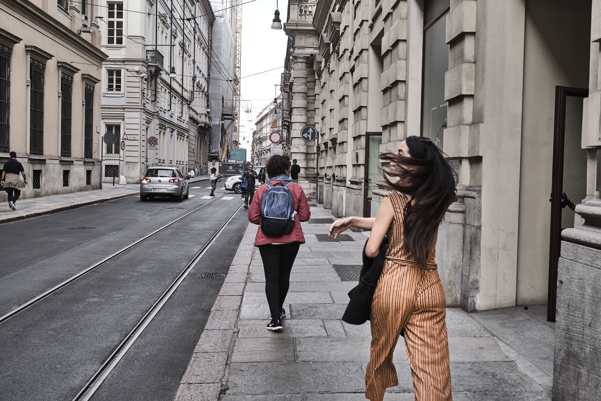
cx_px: 300
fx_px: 684
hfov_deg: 47.4
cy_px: 200
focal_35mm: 41
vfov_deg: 32.6
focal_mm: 27
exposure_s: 1/125
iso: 250
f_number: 5.6
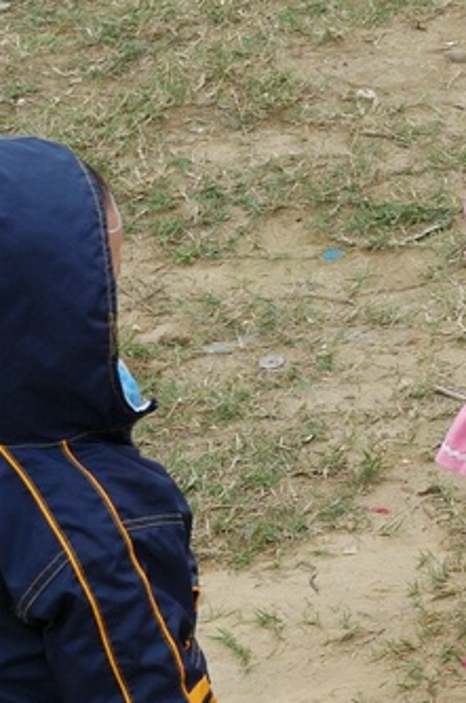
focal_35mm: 157
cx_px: 549
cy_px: 296
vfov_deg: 13.1
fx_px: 3058
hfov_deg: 8.6
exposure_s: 1/320
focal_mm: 34
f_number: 5.6
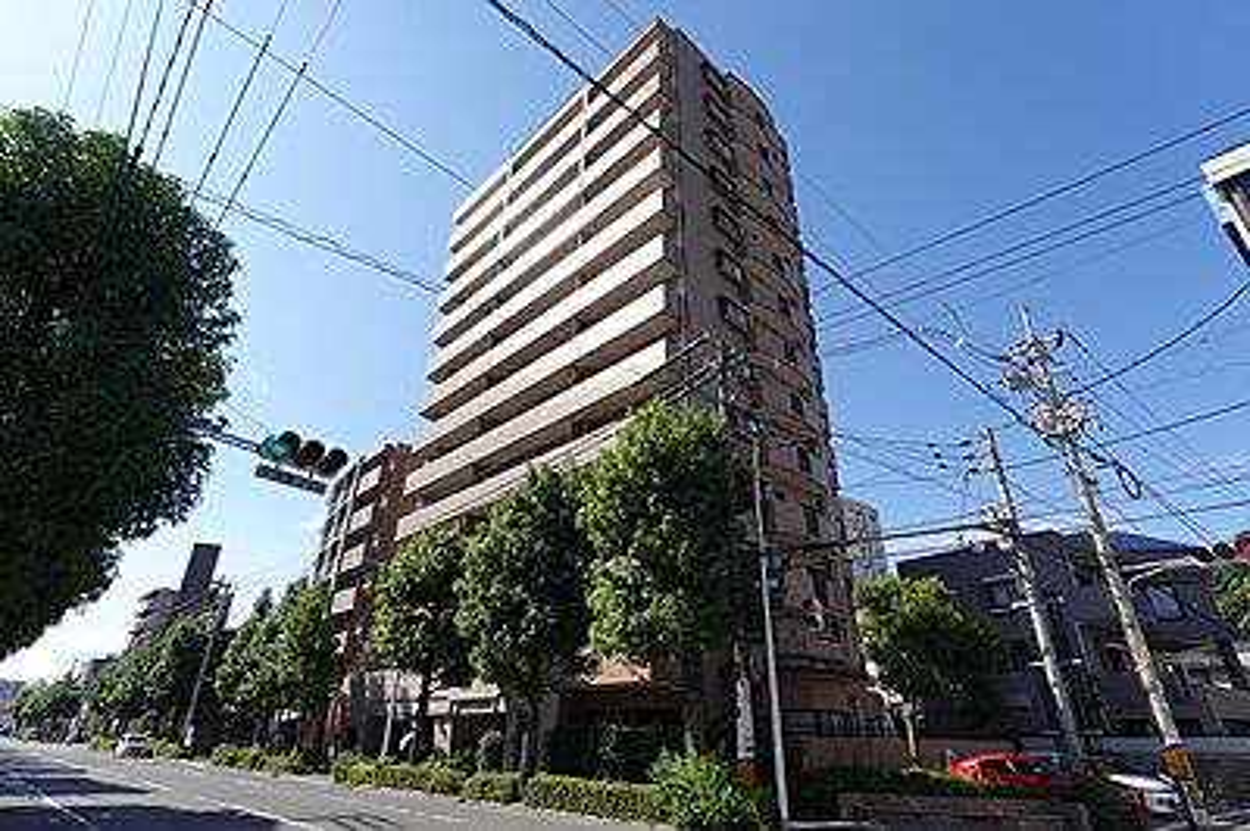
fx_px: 624
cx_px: 625
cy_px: 416
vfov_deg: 67.3
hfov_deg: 90.0
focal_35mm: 18
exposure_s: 1/250
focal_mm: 6.9
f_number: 7.1
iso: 125
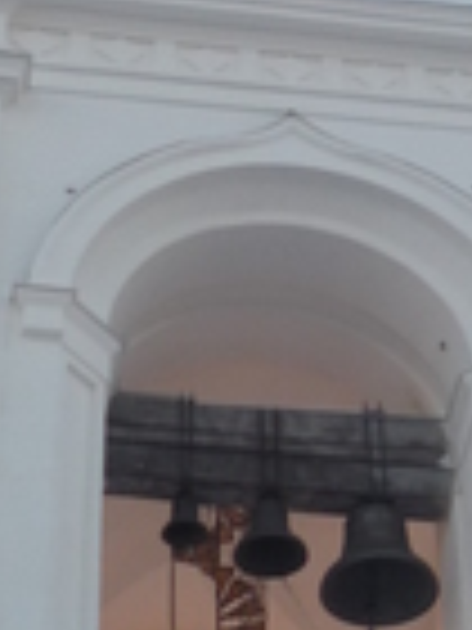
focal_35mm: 130
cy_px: 342
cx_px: 272
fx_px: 2363
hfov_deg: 11.4
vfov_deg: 15.2
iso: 100
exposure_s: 1/100
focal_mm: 5.5
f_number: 2.8
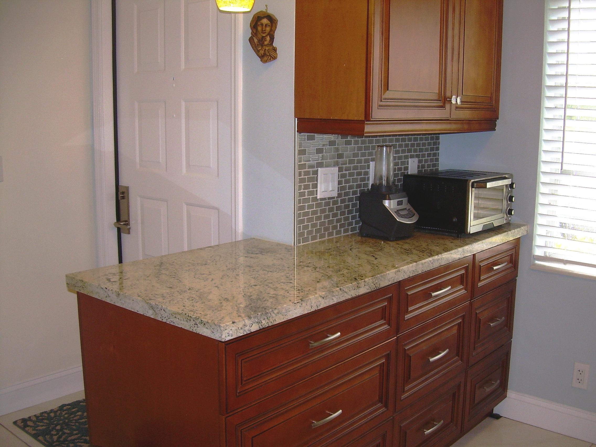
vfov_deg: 37.7
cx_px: 298
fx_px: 654
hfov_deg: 49.0
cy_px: 224
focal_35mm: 38
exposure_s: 1/60
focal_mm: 6.3
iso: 50
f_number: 2.8
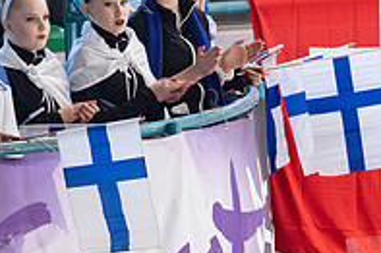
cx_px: 93
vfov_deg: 2.5
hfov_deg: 3.8
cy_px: 16
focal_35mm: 540
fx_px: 5710
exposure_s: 1/100
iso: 640
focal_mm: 122
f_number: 3.5
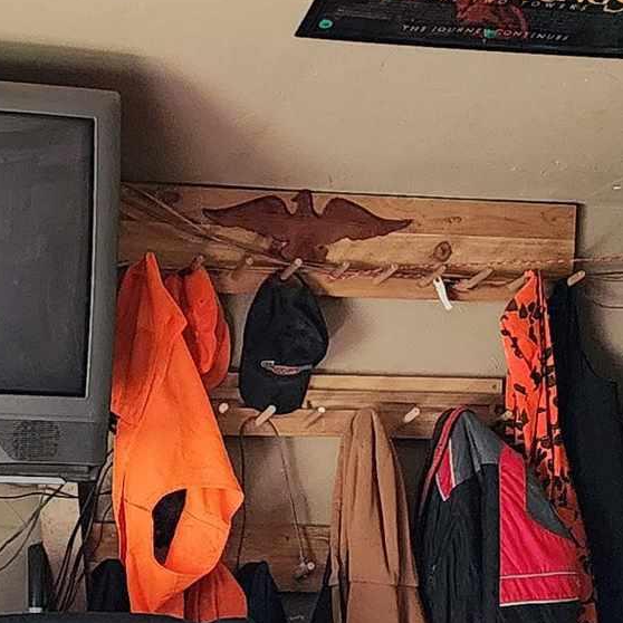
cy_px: 485
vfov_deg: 15.5
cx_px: 147
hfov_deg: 15.5
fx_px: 2281
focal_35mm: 112
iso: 640
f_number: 1.8
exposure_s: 1/120
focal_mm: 6.4
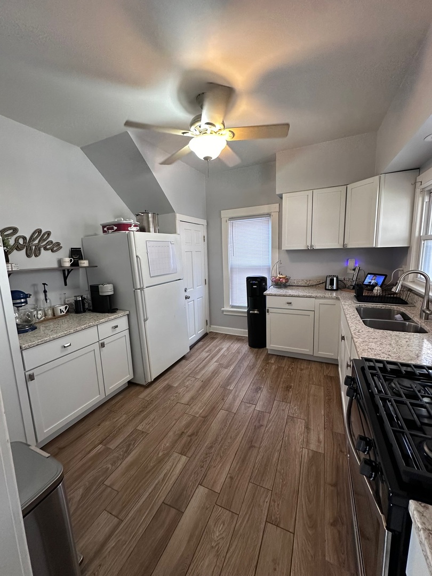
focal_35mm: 14
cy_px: 288
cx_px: 216
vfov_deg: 102.1
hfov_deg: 85.7
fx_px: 233
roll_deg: +1.0
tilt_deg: -9.8
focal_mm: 2.22
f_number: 2.2
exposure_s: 1/60
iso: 200
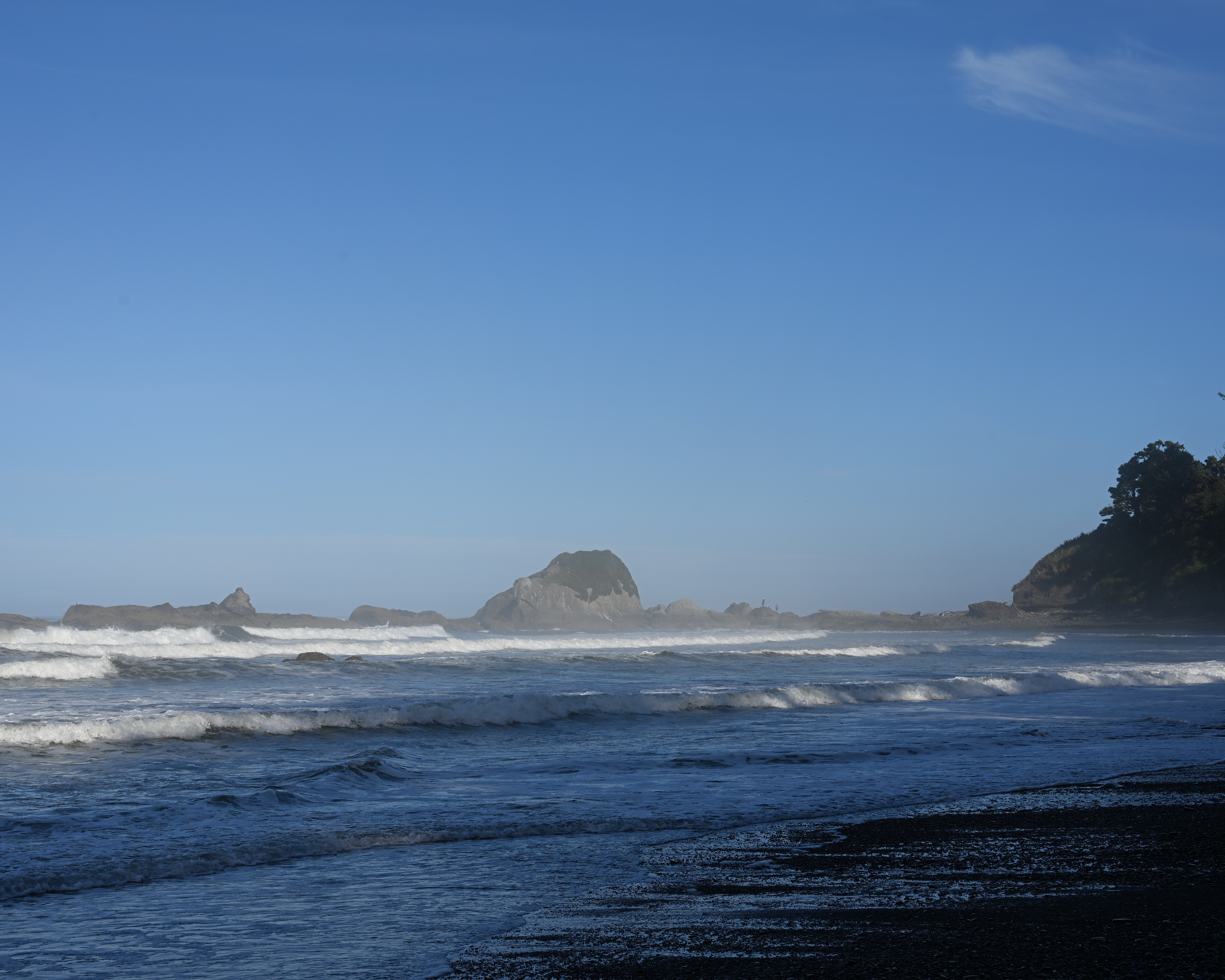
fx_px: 2067
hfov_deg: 33.0
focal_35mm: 57
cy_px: 485
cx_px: 572
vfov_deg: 26.7
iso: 100
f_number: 10
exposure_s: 1/400
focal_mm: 50
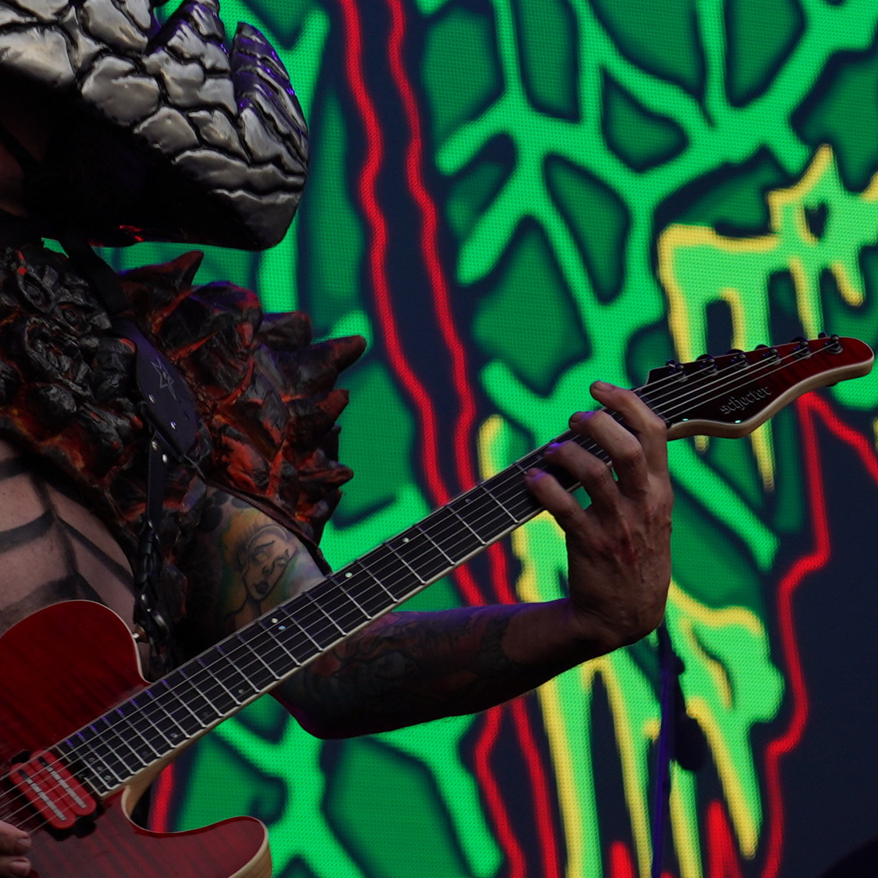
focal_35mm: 287
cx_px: 563
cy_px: 334
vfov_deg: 6.1
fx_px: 8236
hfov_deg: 6.1
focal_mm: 76
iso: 100
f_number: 5.6
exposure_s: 1/160
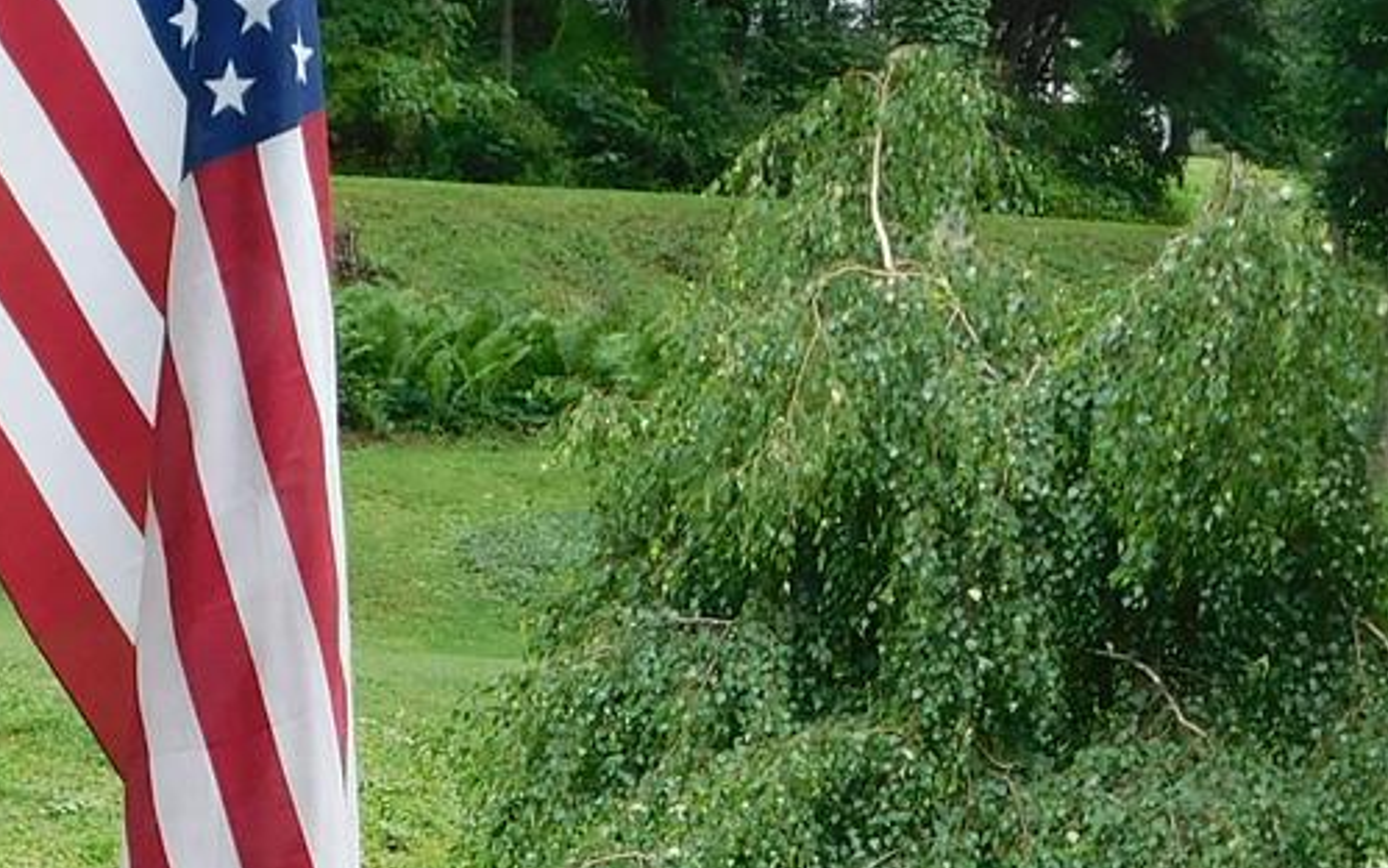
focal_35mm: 100
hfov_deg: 20.6
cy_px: 1046
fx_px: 3783
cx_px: 298
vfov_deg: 12.8
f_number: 3
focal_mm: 4
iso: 125
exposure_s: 1/500
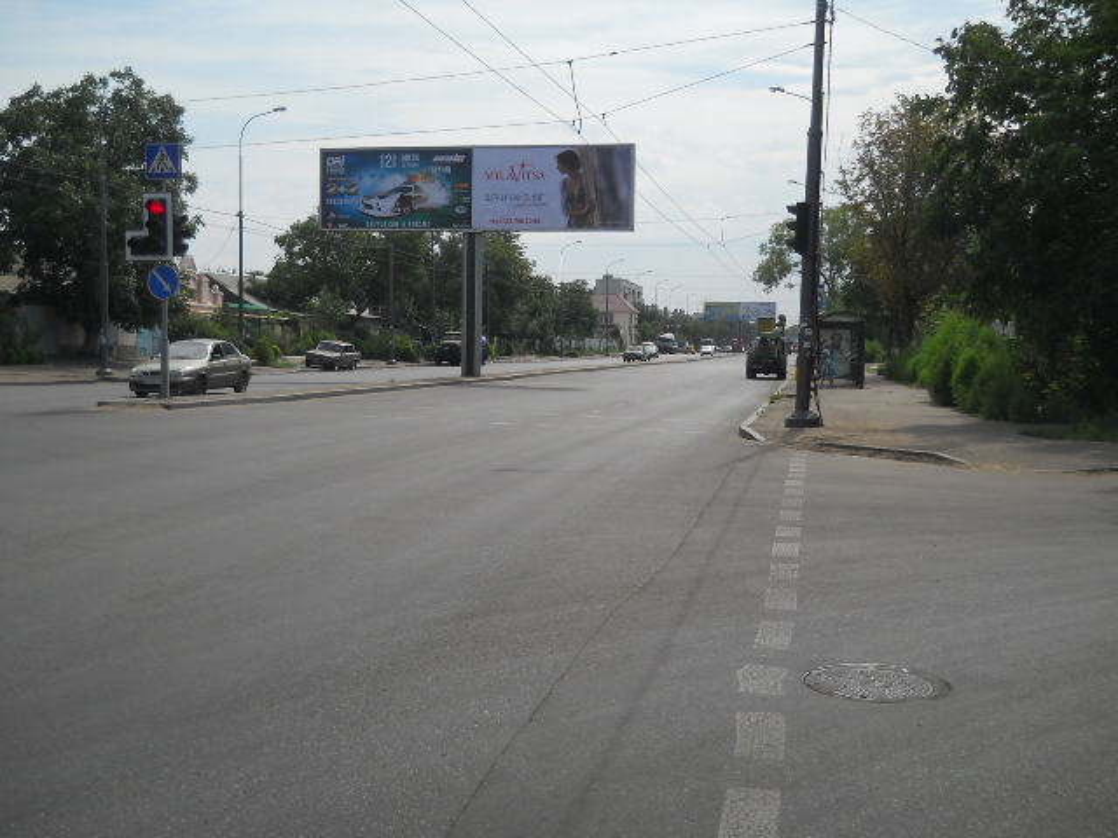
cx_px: 559
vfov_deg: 35.1
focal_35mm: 41
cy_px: 419
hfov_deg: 45.8
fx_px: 1324
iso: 80
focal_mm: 6.72
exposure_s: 1/640
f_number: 5.5
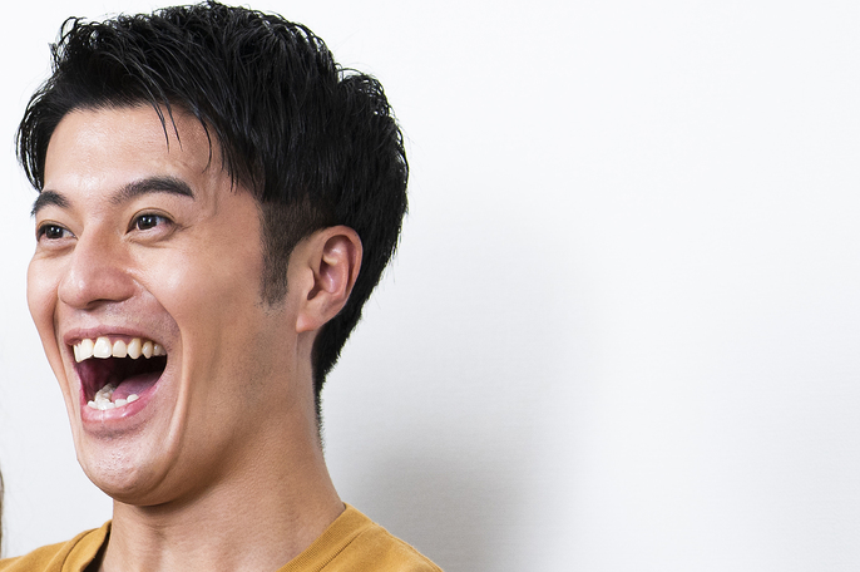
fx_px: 4869
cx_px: -212
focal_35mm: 204
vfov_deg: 6.7
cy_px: 450
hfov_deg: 9.9
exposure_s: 1/250
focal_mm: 70
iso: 800
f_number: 4
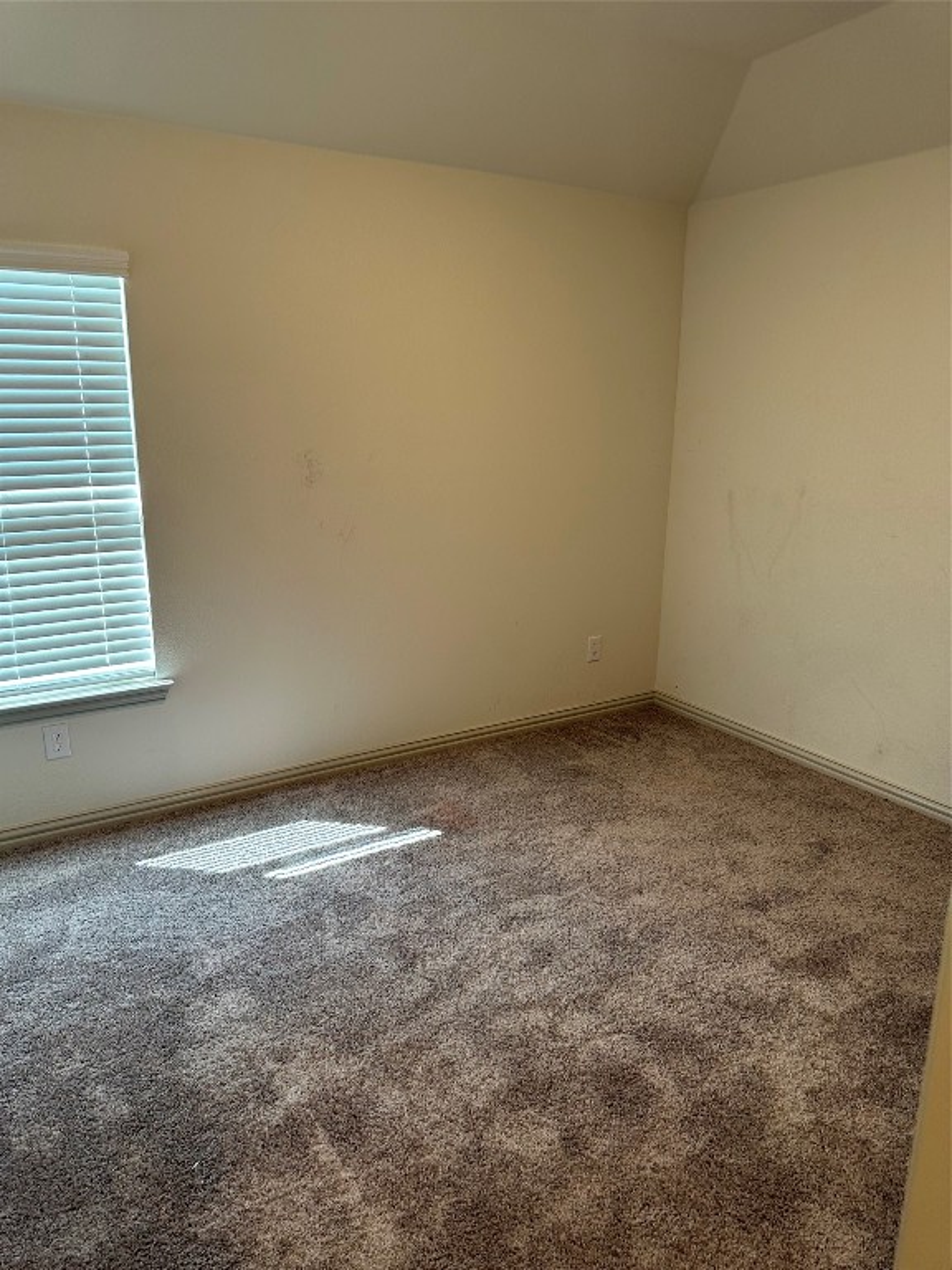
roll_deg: +1.5
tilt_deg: -12.4
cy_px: 635
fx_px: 880
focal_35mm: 24
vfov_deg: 71.6
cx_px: 476
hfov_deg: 56.8
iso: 125
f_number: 1.78
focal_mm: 6.86
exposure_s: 1/60
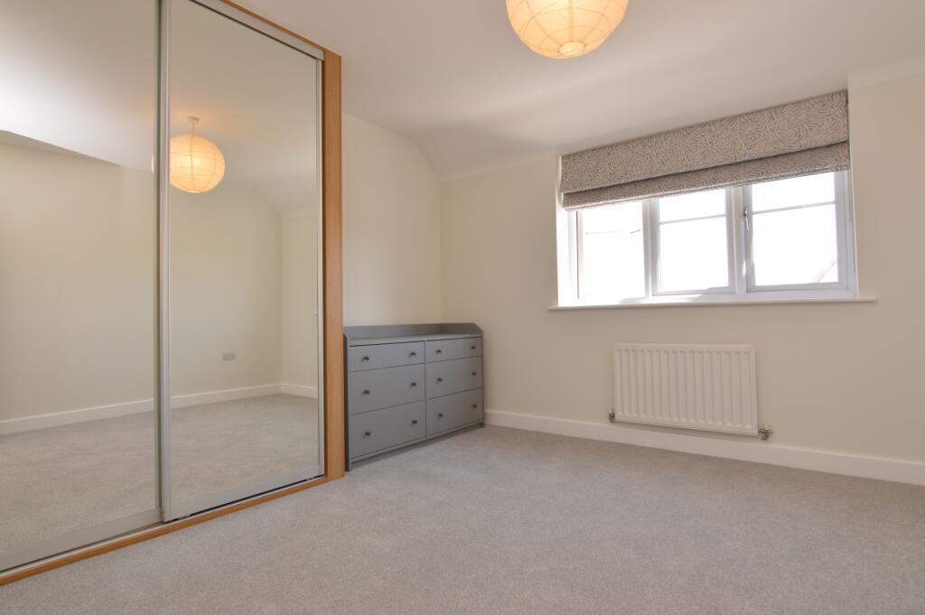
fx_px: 501
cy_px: 308
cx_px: 462
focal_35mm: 20
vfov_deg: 63.1
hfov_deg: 85.5
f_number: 5.6
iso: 360
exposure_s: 1/125
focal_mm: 13
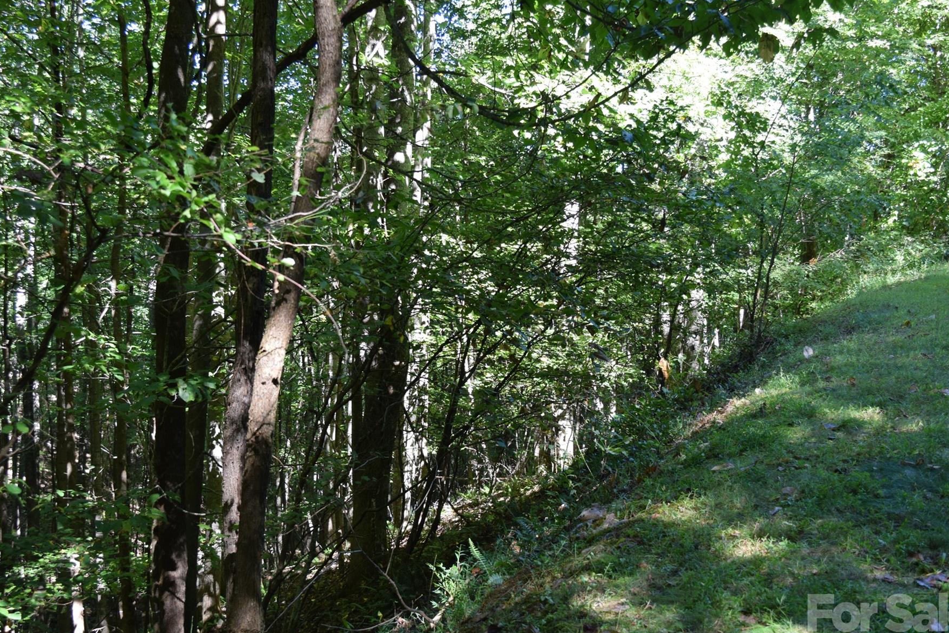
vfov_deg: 30.8
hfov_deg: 44.8
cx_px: 428
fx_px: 1149
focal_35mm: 44
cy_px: 332
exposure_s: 1/100
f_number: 5
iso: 400
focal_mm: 25
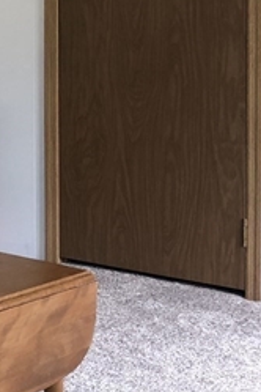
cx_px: -153
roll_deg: -0.2
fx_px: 979
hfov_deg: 14.0
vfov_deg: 22.4
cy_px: 93
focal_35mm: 90
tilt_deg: -0.8
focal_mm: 3.99
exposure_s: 1/30
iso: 32
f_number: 1.8
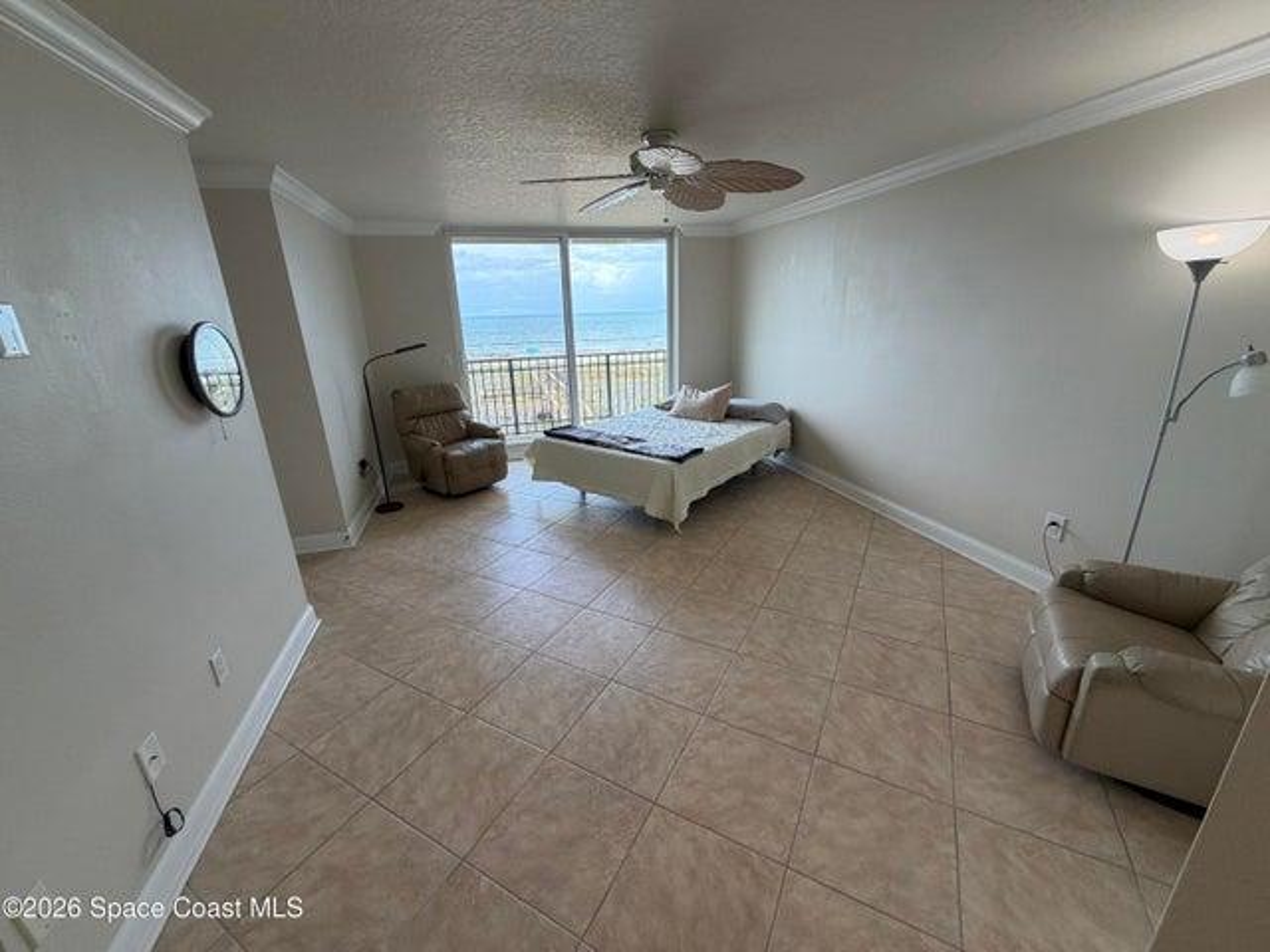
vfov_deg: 85.7
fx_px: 514
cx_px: 635
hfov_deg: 102.1
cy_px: 476
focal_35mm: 14
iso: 160
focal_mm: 2.22
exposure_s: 1/120
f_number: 2.2
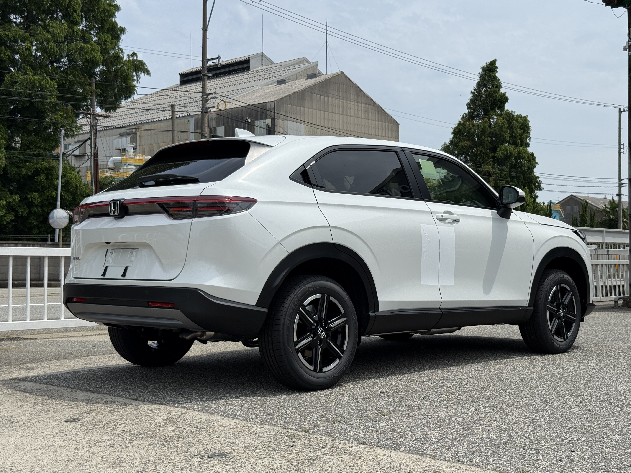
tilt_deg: +1.8
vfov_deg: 30.3
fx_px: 875
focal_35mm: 48
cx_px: 316
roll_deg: -0.7
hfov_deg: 39.7
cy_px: 236
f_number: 1.78
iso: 64
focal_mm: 6.76
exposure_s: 1/8772
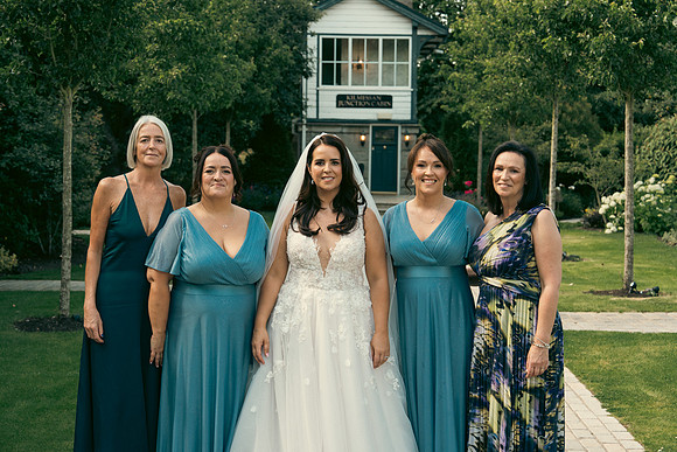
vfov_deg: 20.9
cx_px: 338
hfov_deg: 31.0
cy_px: 226
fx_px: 1223
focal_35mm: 65
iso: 500
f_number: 5.6
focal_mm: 65
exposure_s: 1/400
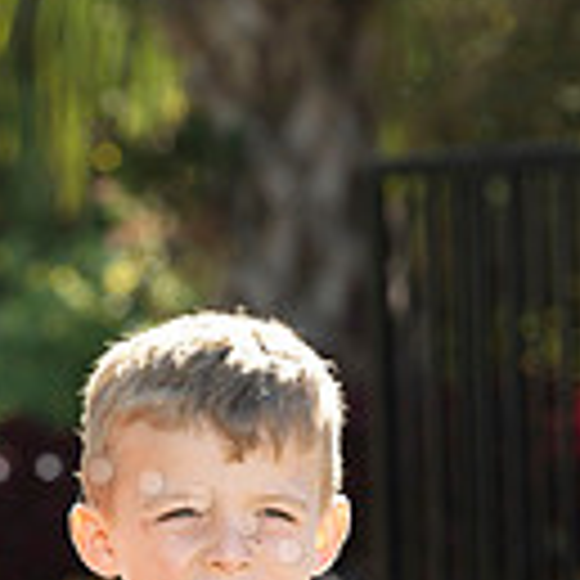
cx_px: 40
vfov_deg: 5.1
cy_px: 872
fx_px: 6464
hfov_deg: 5.1
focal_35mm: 341
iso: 160
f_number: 5.6
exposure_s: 1/200
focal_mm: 115
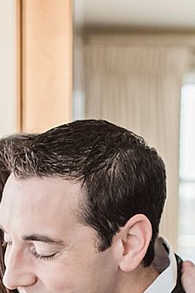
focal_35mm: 146
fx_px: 1187
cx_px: -10
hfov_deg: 9.3
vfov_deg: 13.3
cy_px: 425
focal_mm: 35
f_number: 1.8
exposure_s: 1/1600
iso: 500
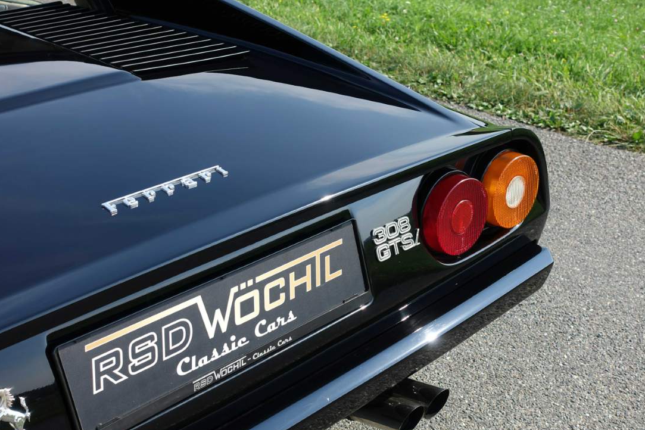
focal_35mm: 50
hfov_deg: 39.6
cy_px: 228
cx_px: 341
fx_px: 896
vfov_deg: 27.0
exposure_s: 1/640
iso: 125
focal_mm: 17.27
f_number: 4
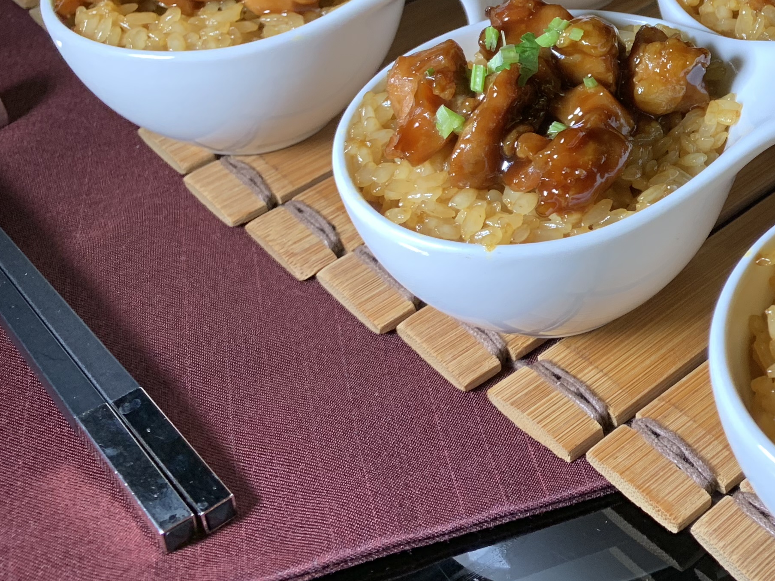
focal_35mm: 58
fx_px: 1299
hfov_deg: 29.9
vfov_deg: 24.1
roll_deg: +0.6
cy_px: -4
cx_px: 847
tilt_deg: -31.7
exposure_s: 1/114
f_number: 1.8
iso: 100
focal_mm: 4.25
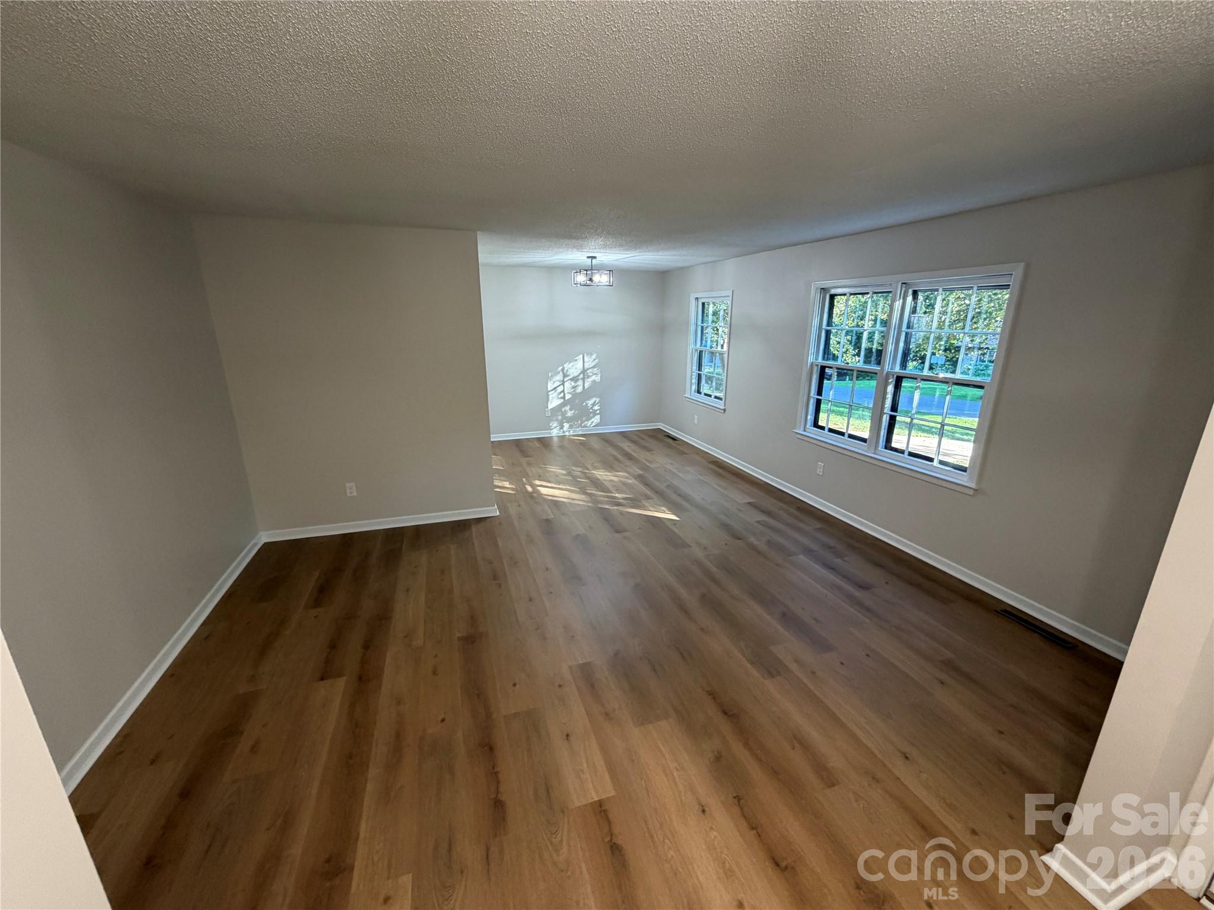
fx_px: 491
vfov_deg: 85.7
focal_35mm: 14
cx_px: 607
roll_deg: +0.5
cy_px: 455
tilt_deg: -14.6
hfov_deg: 102.1
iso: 200
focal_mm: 2.22
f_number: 2.2
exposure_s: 1/60
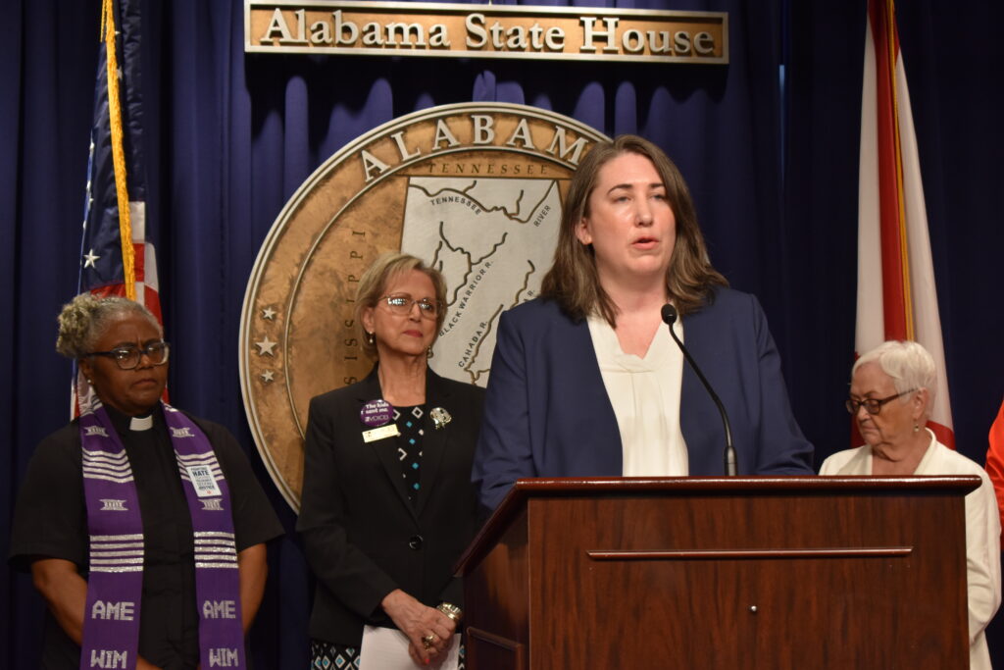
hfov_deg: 24.6
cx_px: 502
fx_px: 2301
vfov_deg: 16.6
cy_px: 335
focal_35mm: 82
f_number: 5.6
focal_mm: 55
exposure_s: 1/30
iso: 500
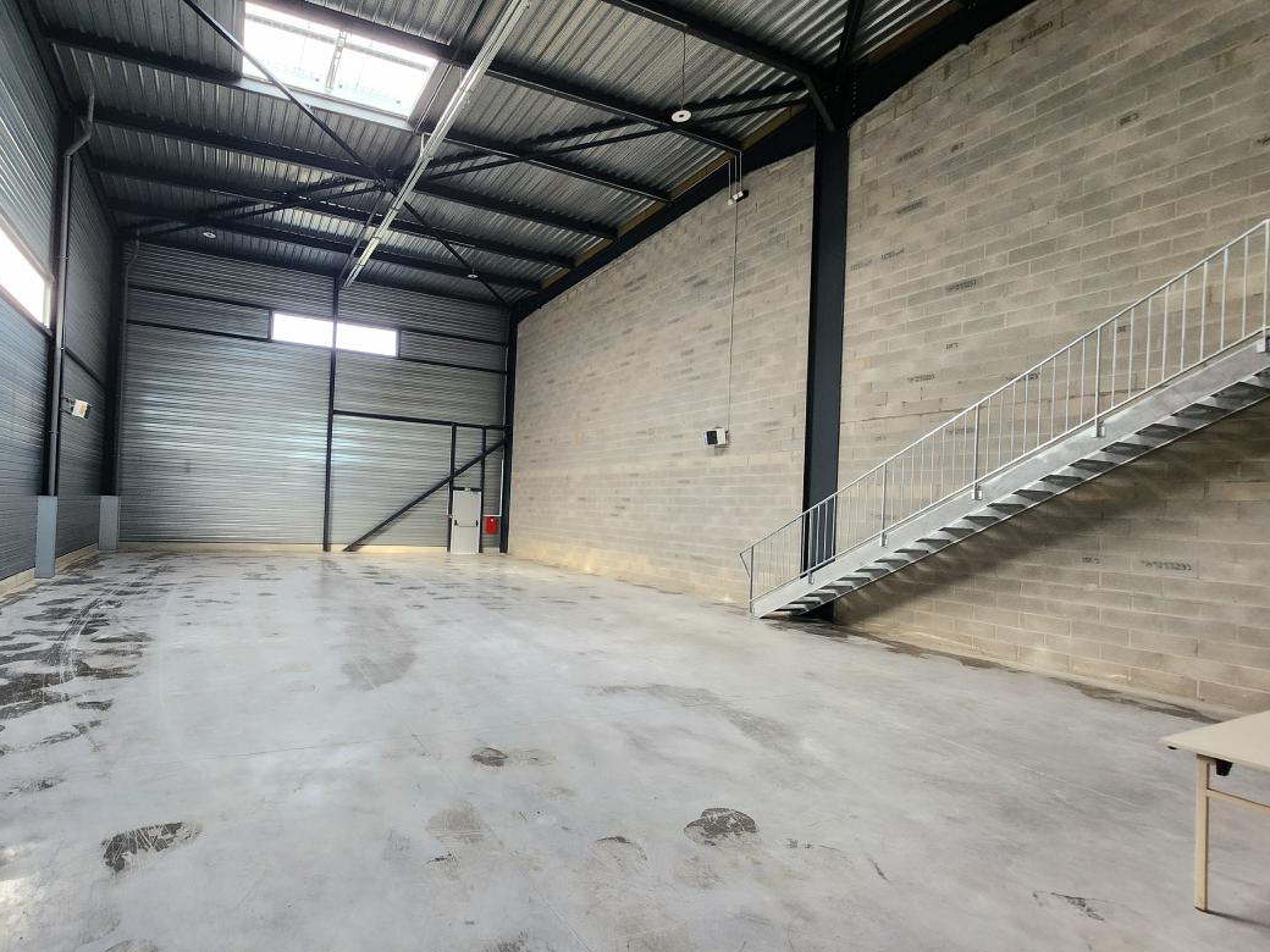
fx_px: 587
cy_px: 488
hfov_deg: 92.9
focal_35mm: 16
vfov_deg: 78.1
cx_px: 490
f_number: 2.2
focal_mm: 1.74
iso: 160
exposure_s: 1/50
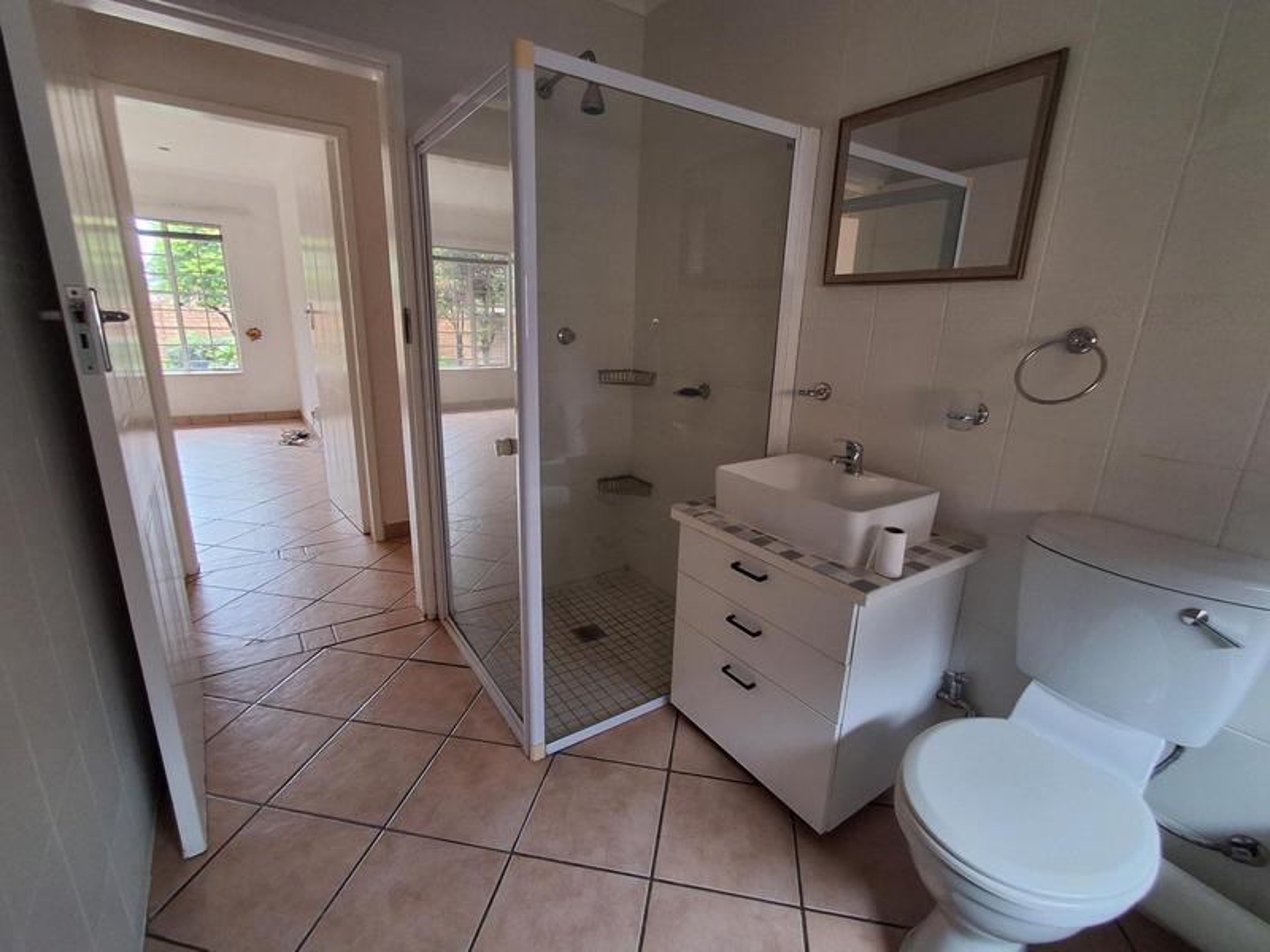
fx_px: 587
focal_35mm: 16
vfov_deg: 78.1
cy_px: 476
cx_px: 635
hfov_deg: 94.5
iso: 160
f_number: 2.2
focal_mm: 1.64
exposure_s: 1/40
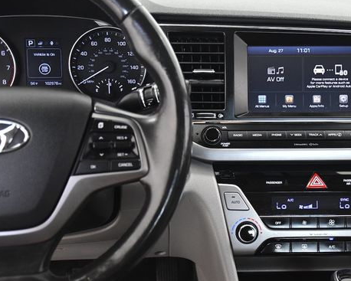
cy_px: 159
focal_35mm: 59
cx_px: 228
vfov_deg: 25.8
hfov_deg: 31.7
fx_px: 613
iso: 2500
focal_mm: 30
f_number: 4
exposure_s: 1/250
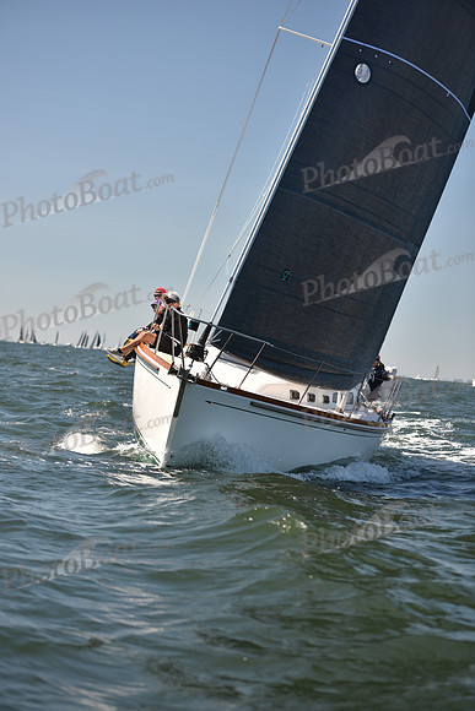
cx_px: 238
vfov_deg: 23.9
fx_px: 1681
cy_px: 356
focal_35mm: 85
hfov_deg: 16.1
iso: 250
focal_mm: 85
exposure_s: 1/1250
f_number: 3.2
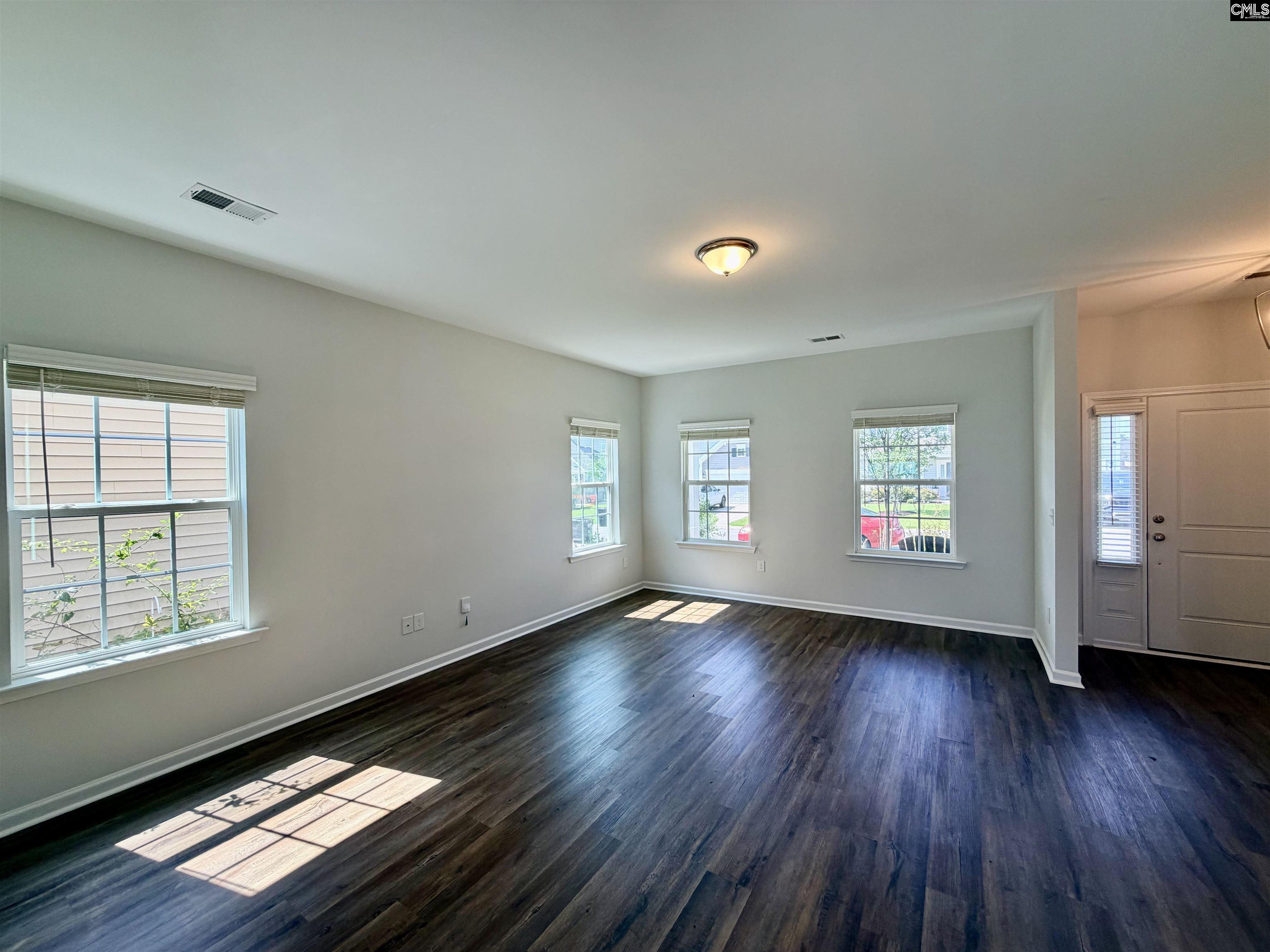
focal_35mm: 14
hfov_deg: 102.1
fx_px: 514
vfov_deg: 85.7
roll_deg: +0.8
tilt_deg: -0.9
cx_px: 635
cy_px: 476
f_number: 2.2
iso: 80
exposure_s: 1/120
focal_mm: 2.22
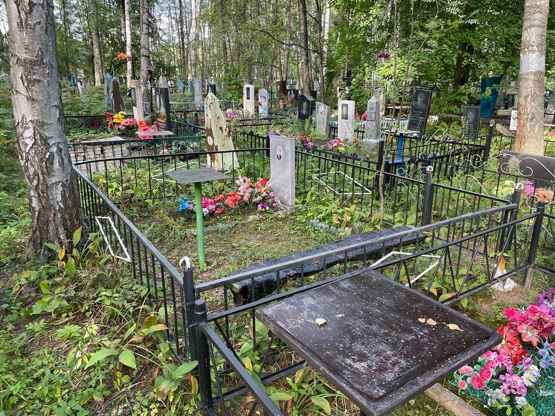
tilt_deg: -10.2
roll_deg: -2.0
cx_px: 278
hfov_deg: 67.3
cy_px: 208
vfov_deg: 53.1
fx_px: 417
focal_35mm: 26
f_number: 1.6
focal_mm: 4.2
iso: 100
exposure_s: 1/121
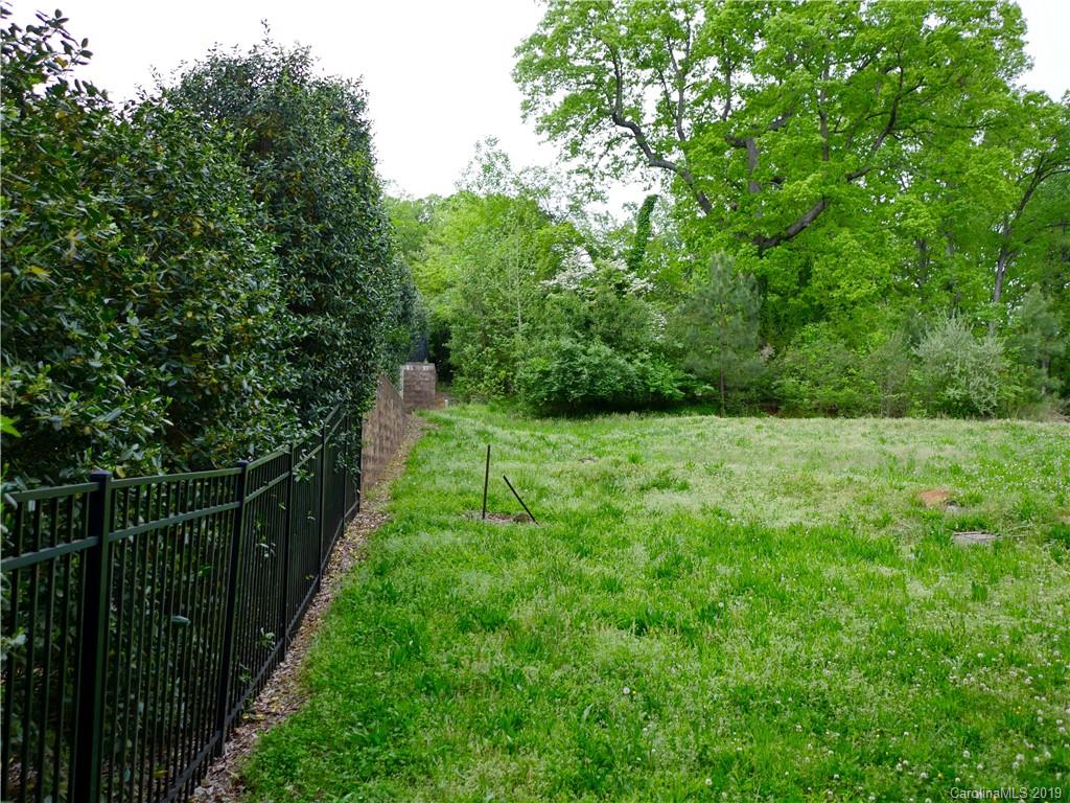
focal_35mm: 30
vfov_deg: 46.8
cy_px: 402
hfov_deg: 60.0
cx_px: 535
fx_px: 927
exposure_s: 1/125
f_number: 2
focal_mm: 15
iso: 200
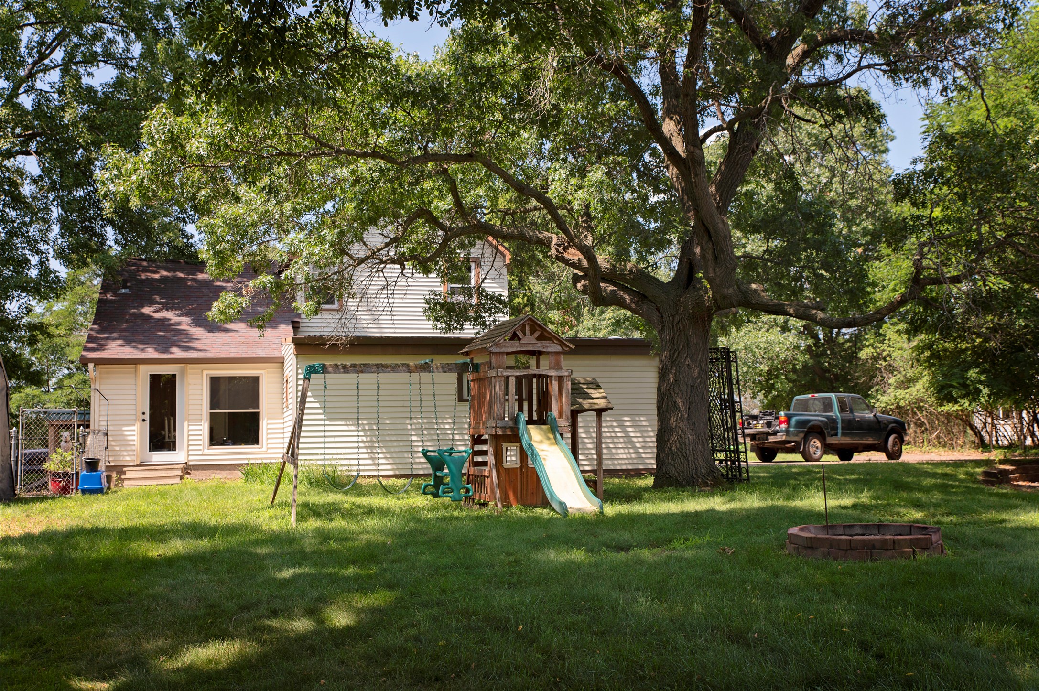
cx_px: 520
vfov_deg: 33.4
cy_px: 346
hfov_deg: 48.5
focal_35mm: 40
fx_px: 1154
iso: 160
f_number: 4.5
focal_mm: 40
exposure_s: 1/320
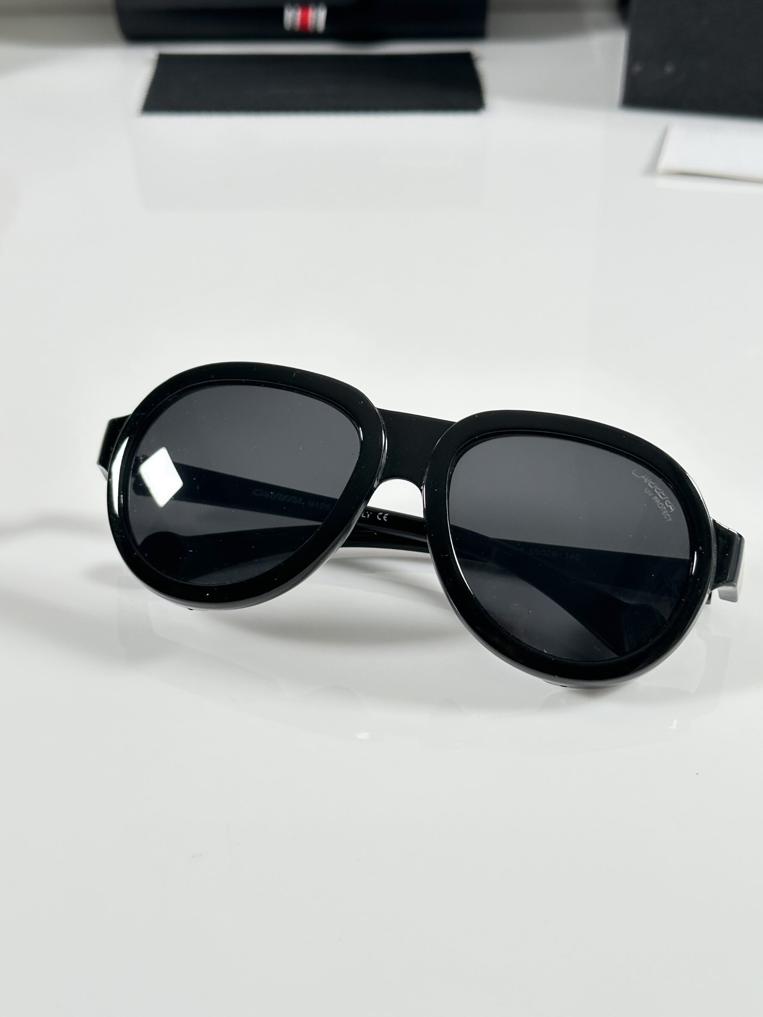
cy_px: 523
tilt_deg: -34.6
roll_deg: -0.5
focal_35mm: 51
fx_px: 1499
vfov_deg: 37.5
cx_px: 383
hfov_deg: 28.6
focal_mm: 6.86
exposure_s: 1/50
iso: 64
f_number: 1.78
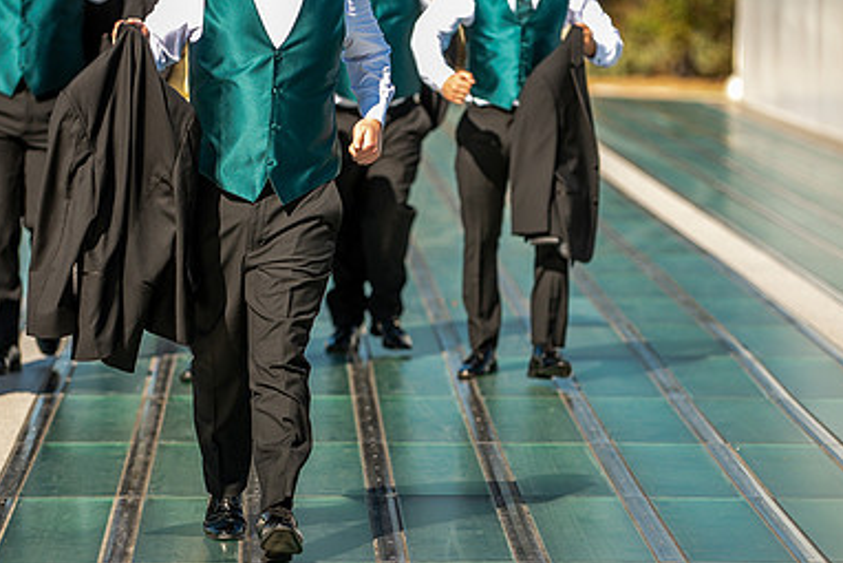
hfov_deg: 9.0
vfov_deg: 6.0
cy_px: 231
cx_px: 382
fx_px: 5341
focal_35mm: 228
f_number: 2.8
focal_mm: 150
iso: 400
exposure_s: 1/3200
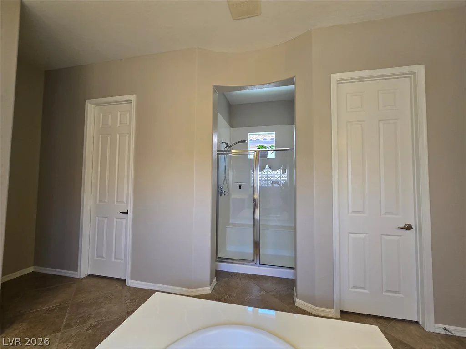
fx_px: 175
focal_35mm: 13
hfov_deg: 106.2
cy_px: 174
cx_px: 233
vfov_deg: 89.9
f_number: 2.2
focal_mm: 2.2
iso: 125
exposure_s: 1/60
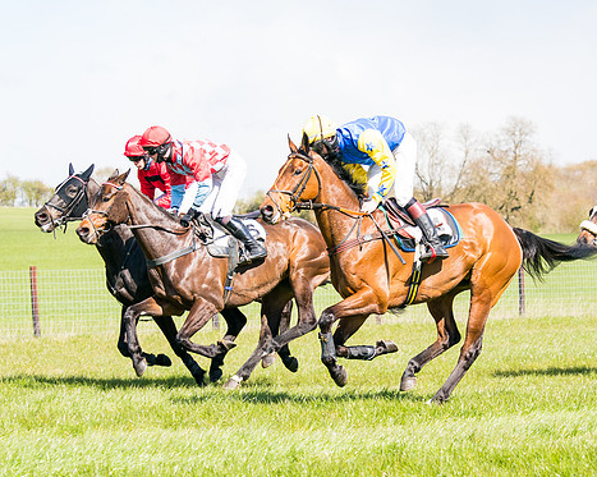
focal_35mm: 128
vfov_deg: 12.0
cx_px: 421
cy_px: 278
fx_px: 2260
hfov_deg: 15.0
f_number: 4
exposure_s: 1/1600
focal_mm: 70
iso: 400
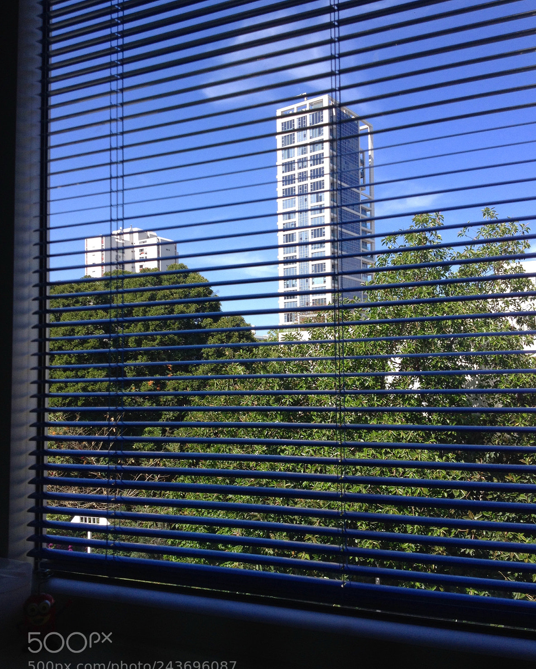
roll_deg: +1.4
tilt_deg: +1.1
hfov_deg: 40.1
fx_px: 734
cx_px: 272
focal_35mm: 37
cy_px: 340
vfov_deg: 49.1
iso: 50
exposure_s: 1/397
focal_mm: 4.28
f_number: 2.4
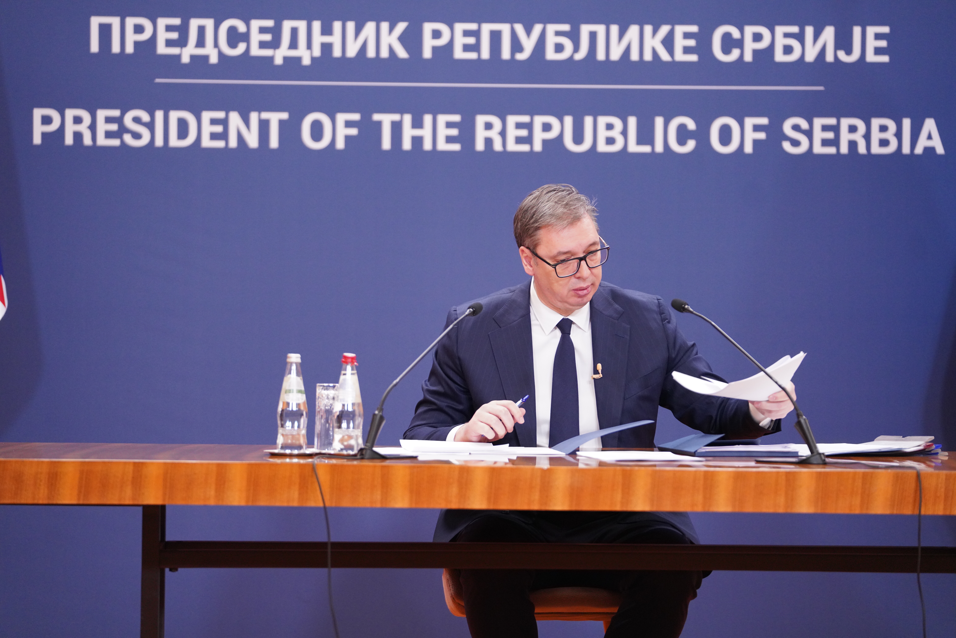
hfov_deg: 14.3
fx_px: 3797
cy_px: 319
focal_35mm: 143
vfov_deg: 9.6
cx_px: 478
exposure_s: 1/320
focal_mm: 143
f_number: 2.8
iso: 3200
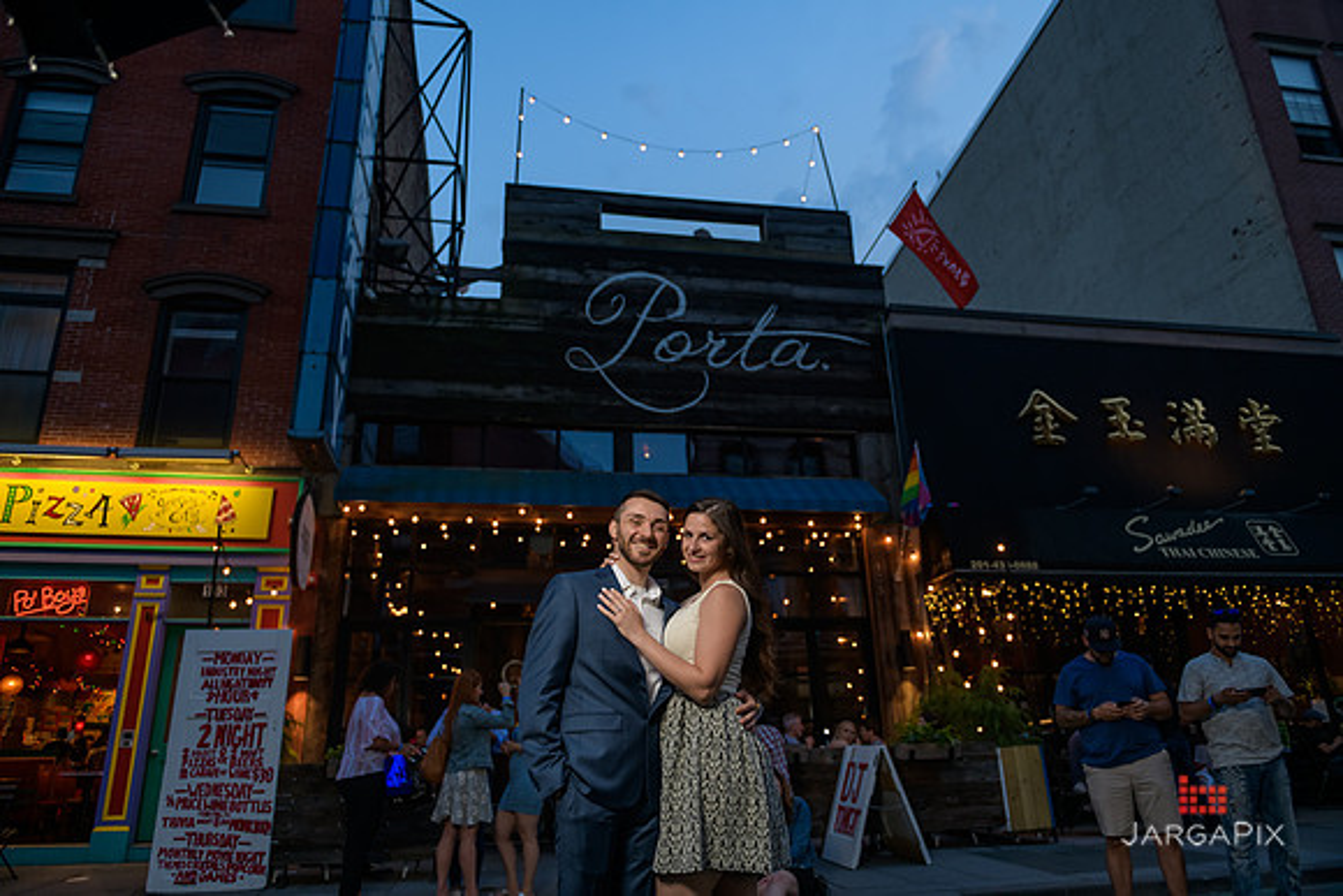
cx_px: 672
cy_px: 448
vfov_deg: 53.2
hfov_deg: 73.7
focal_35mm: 24
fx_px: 896
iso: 400
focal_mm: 24
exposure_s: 1/200
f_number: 3.2
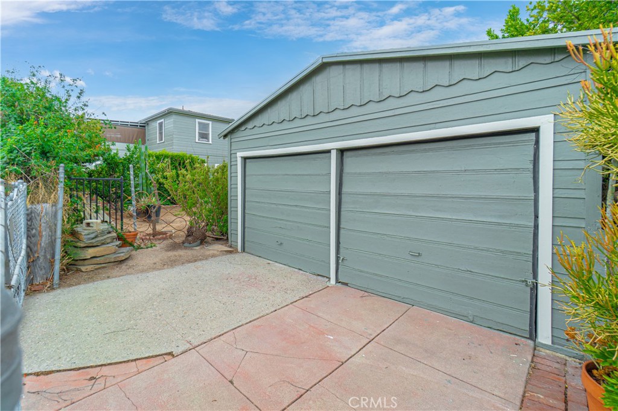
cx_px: 309
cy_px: 206
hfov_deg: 100.4
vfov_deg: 77.3
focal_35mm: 15
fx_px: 257
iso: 160
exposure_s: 1/125
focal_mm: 10
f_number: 7.1
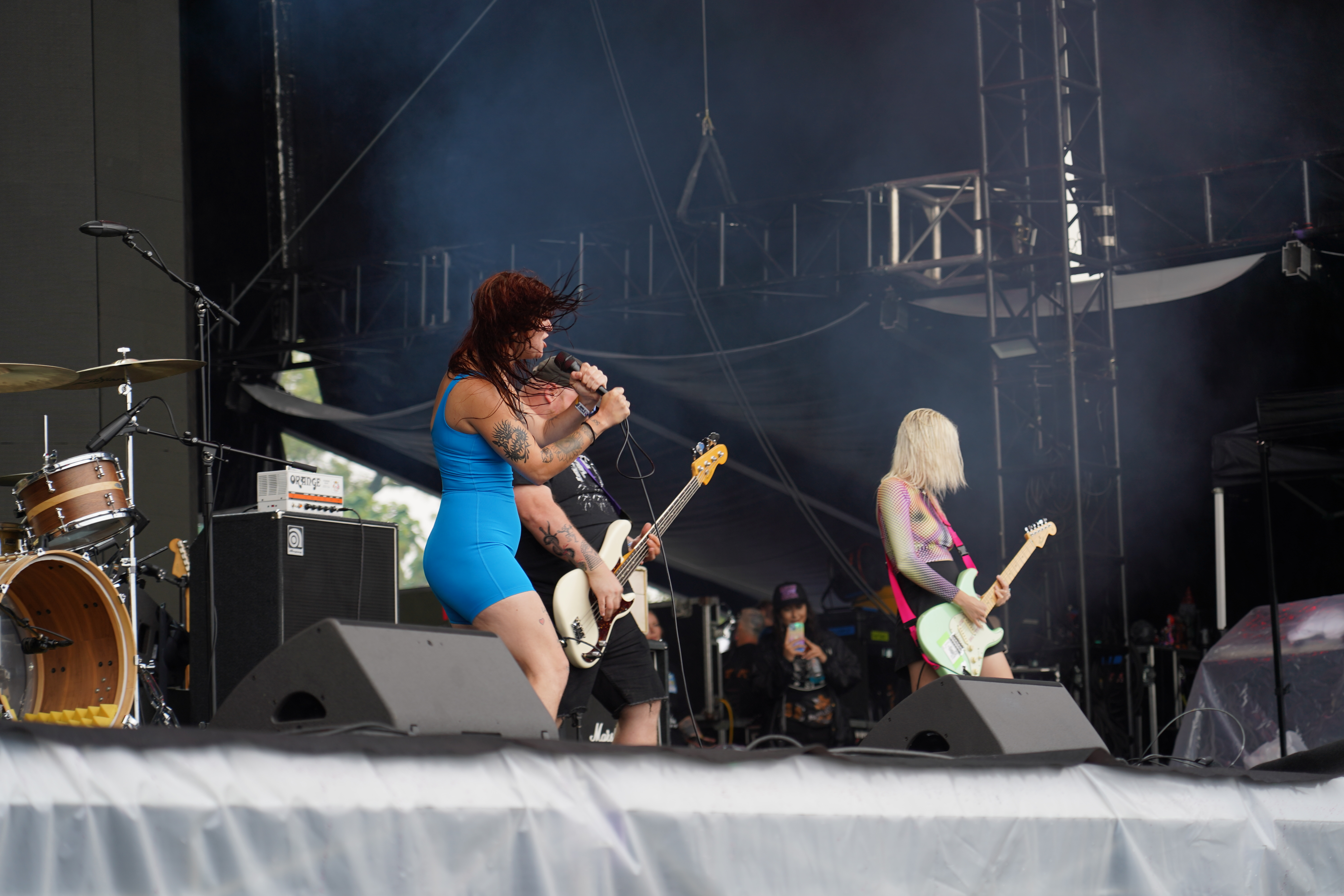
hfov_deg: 19.5
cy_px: 448
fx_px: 3920
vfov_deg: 13.0
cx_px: 672
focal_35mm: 105
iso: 100
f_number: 4
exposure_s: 1/160
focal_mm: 105
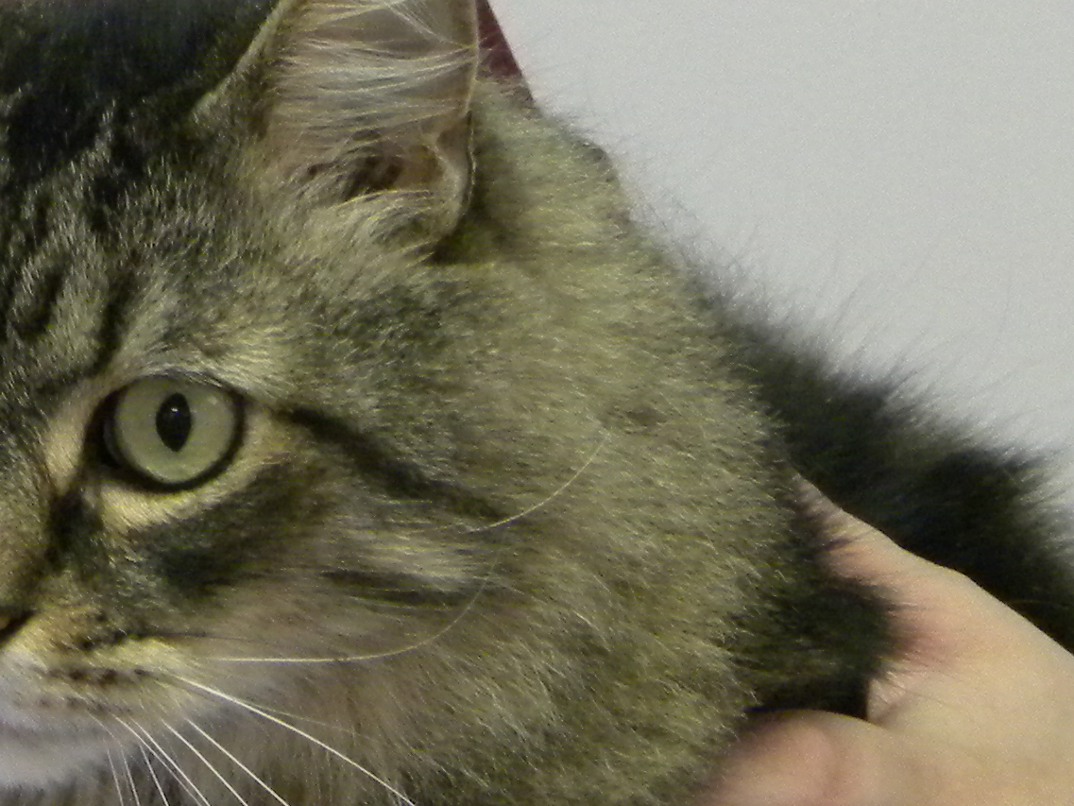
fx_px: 6671
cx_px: -199
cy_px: -324
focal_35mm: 215
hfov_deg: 9.1
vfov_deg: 6.8
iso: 400
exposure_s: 1/29.7
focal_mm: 12.2
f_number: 4.3
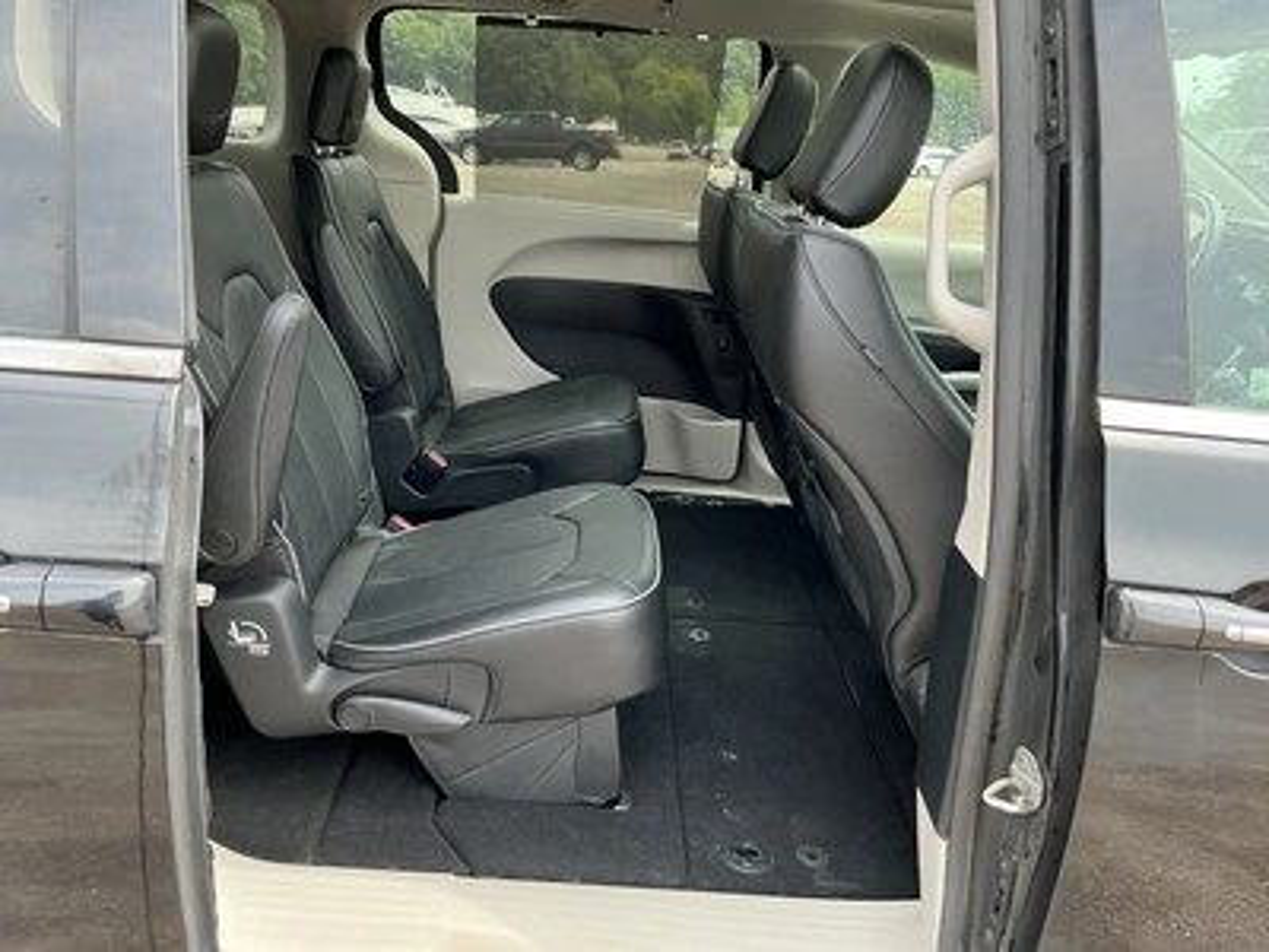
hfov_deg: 63.4
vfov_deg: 49.7
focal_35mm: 28
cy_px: 476
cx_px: 634
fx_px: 1026
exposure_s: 1/168
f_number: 1.8
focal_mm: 3
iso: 32
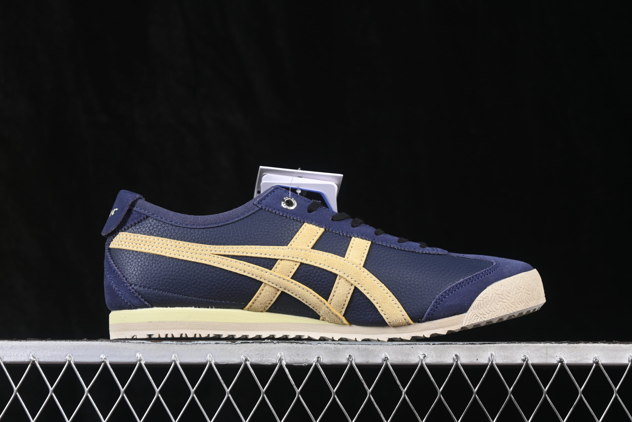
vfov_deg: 18.2
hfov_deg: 27.0
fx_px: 1317
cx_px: 316
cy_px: 211
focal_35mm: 75
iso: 160
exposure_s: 1/60
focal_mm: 50
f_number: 6.3
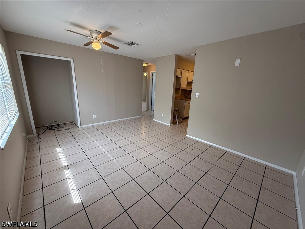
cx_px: 152
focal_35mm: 14
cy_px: 114
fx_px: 123
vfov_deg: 85.7
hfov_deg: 102.1
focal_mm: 2.22
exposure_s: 1/99
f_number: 2.2
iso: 125
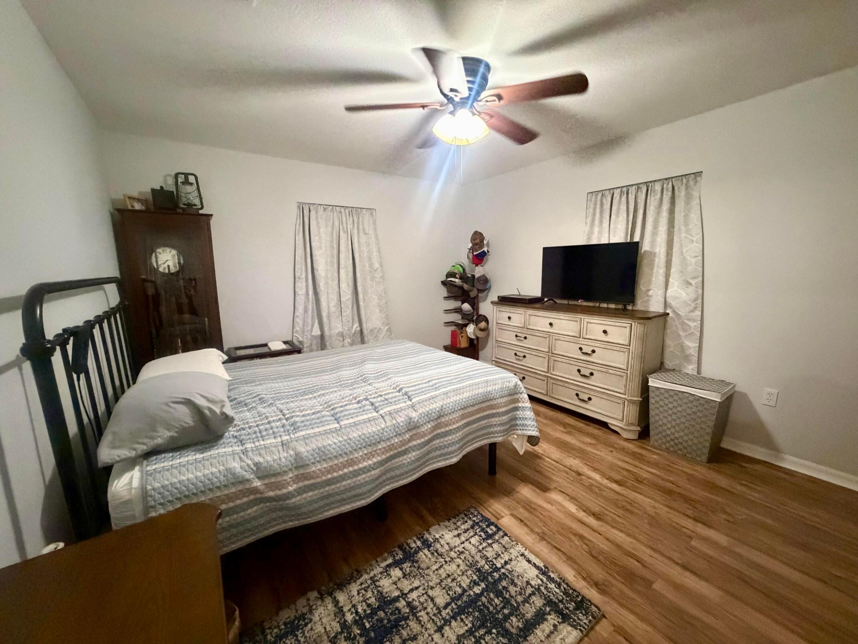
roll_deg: +1.3
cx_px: 429
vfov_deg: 85.7
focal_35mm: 14
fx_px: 347
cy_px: 322
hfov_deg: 102.1
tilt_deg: -8.6
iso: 1250
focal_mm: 2.22
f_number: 2.2
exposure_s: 1/60
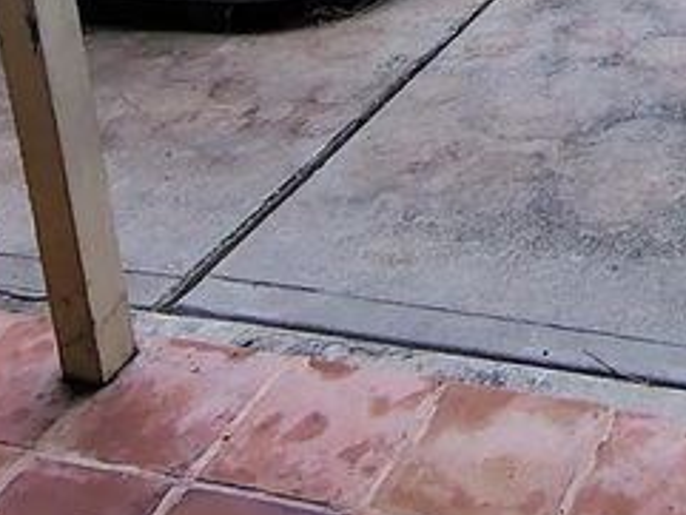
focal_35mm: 68
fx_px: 1348
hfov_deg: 26.9
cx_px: 689
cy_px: -381
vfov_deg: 17.8
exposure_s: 1/50
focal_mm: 2.13
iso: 217
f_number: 2.2
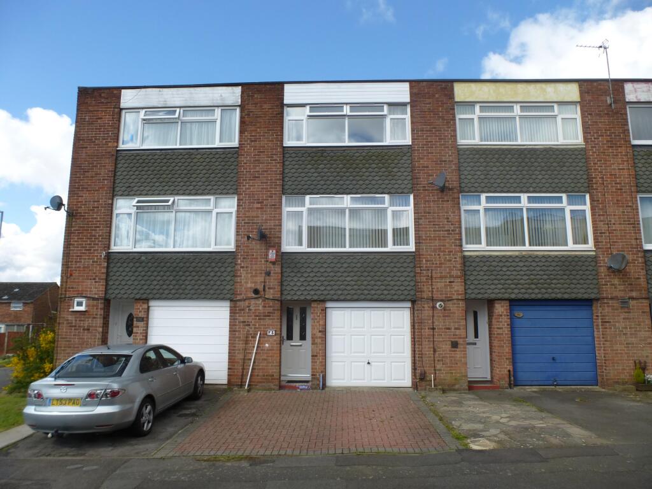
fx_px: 452
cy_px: 244
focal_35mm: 24
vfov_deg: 56.8
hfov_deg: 71.6
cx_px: 326
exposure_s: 1/500
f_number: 4
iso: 100
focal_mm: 4.3
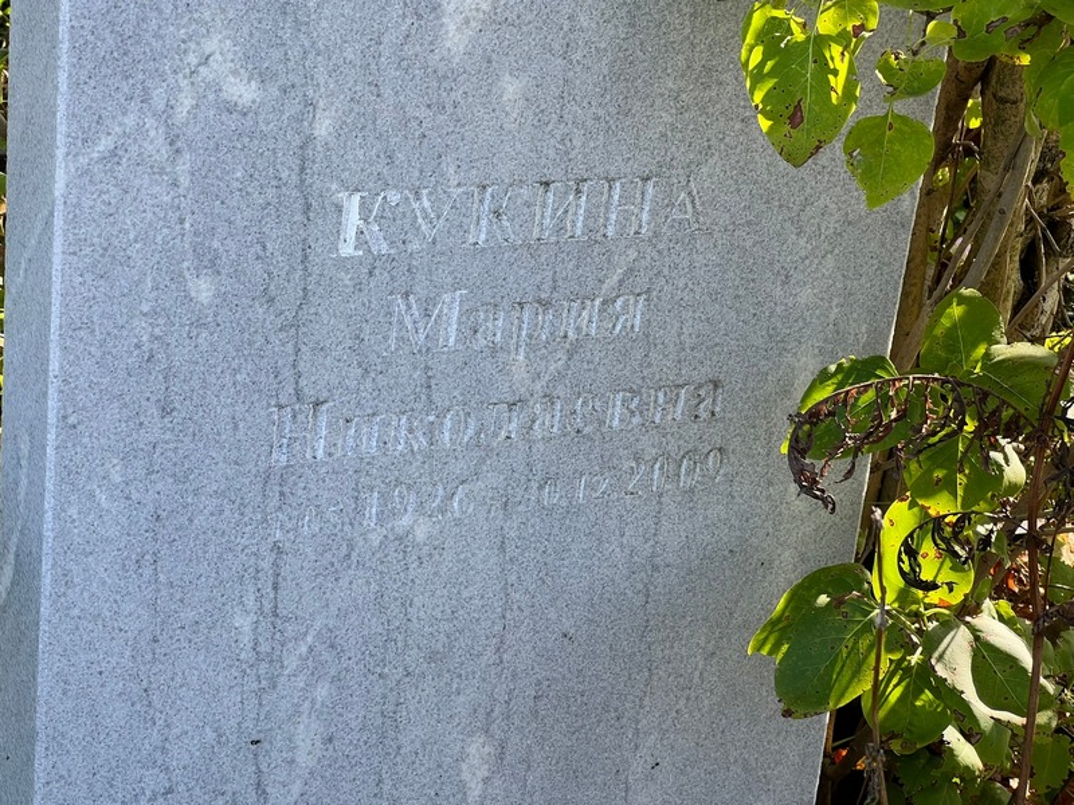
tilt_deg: -26.9
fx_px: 2389
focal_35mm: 77
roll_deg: -6.5
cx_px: 537
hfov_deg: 25.3
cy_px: 402
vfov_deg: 19.1
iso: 32
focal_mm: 9
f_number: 2.8
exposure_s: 1/119
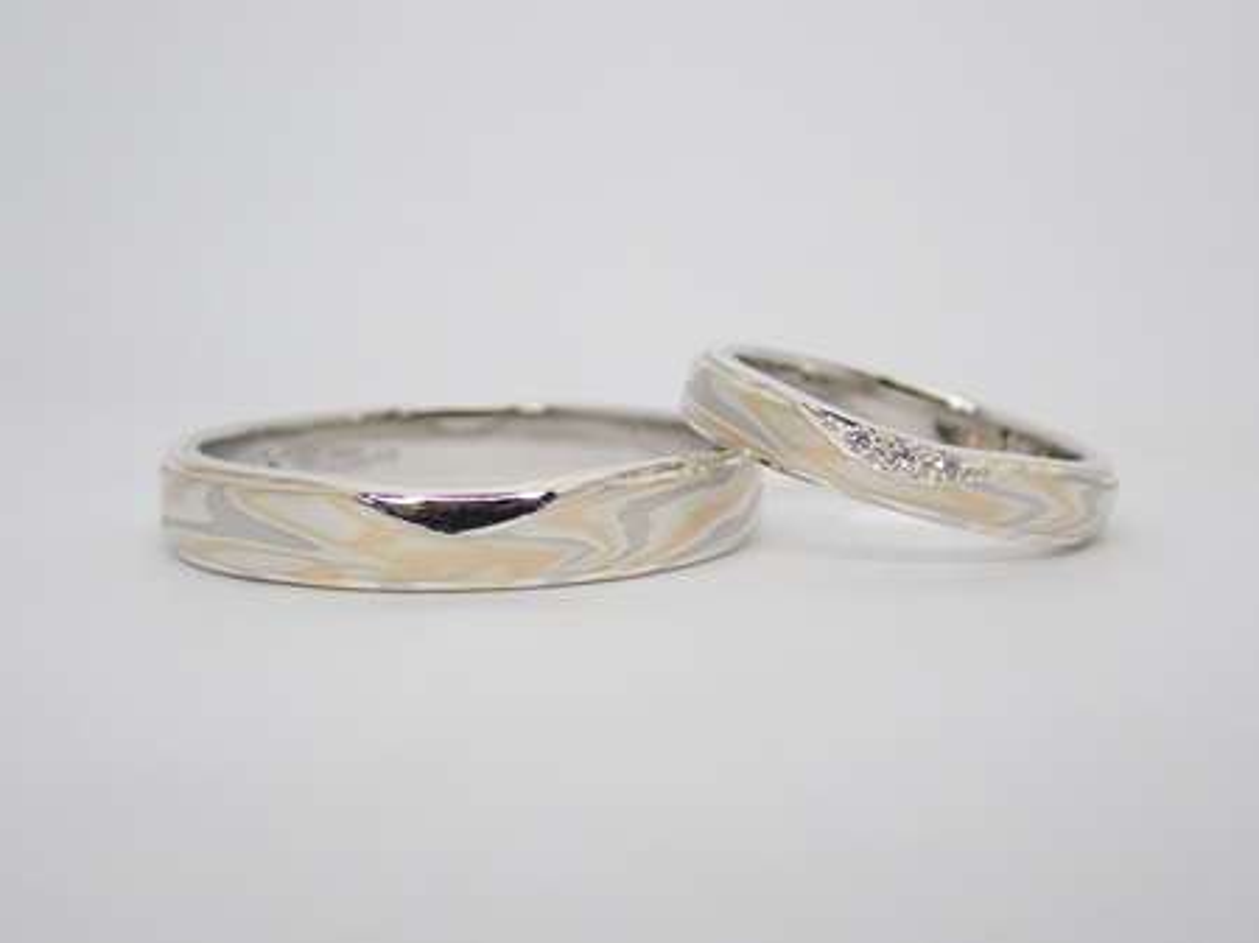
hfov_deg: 25.3
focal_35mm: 77
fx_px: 2799
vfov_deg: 19.1
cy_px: 472
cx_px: 630
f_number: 4.1
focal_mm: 13.65
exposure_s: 1/100
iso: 200
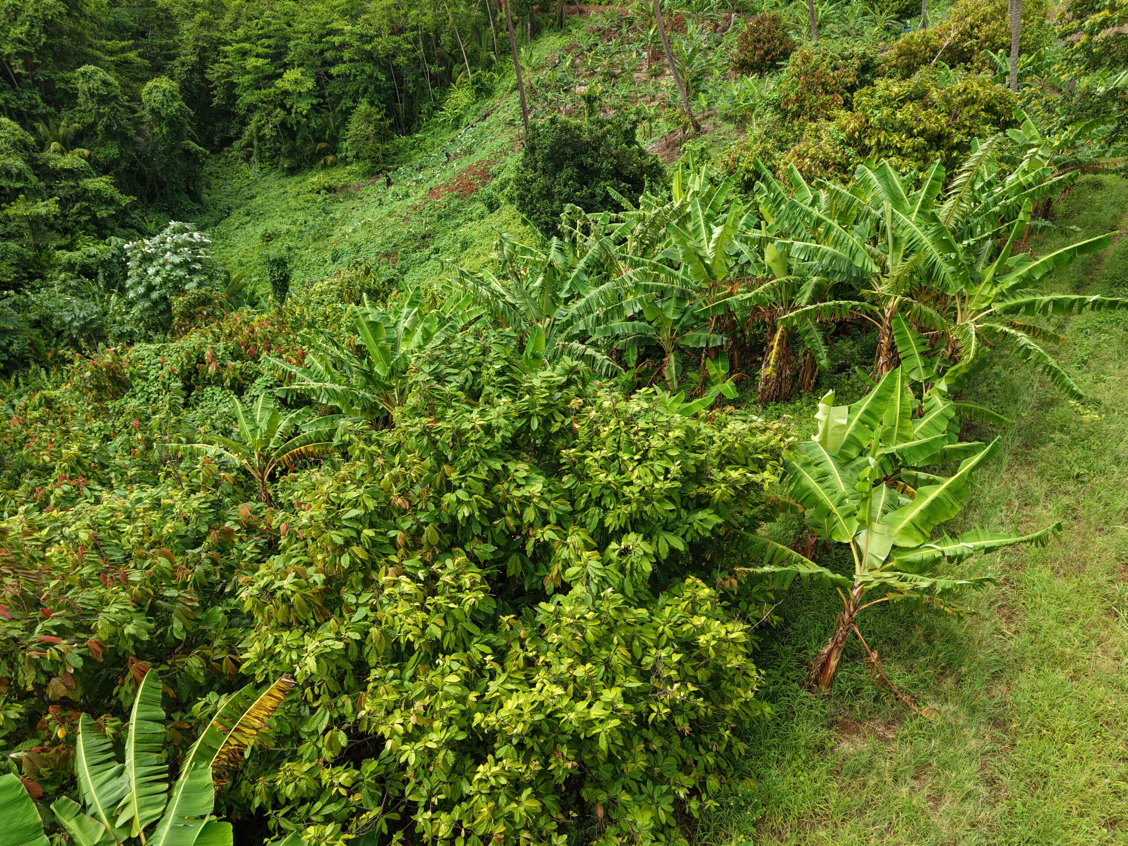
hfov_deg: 71.6
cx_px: 564
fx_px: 782
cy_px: 423
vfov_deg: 56.8
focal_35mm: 24
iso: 100
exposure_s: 1/1250
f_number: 1.8
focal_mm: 8.67
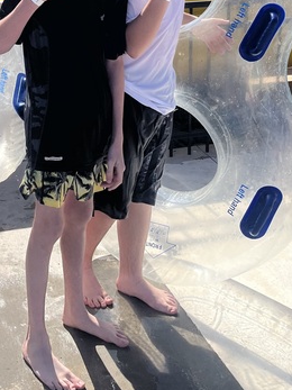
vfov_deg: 30.2
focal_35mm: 60
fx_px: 675
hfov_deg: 23.9
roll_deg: +1.6
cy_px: 8
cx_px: 47
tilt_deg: -10.1
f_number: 1.6
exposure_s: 1/4149
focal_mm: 5.1
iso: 50
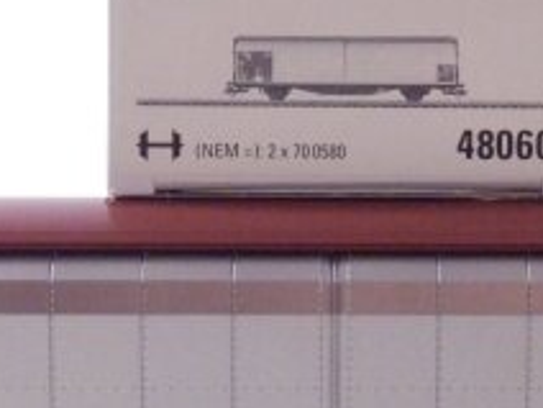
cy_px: 231
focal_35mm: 187
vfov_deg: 7.9
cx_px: 343
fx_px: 2933
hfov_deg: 10.6
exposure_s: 1/160
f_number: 4.4
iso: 1250
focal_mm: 11.9
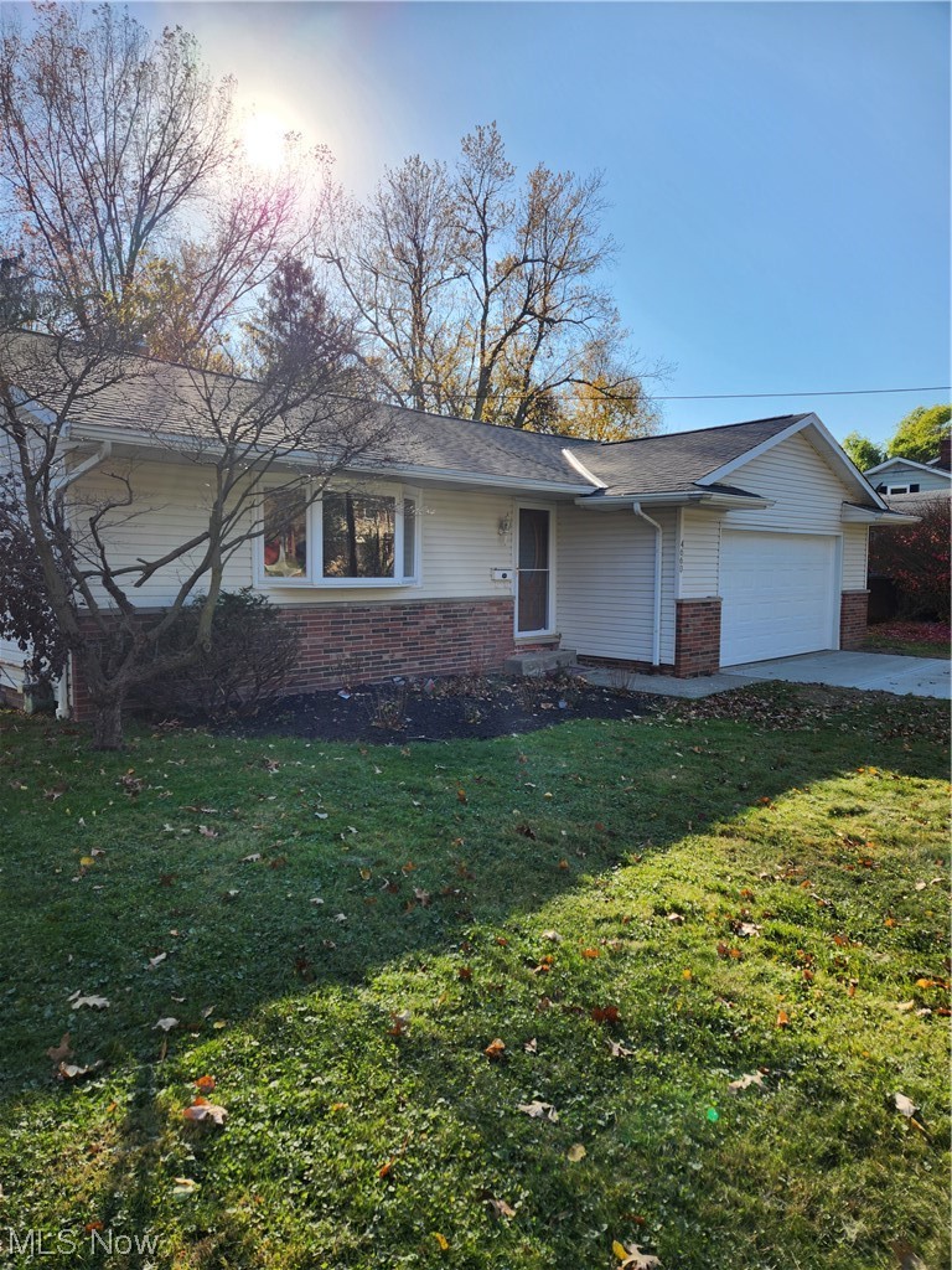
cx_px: 476
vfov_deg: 73.9
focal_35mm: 23
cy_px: 635
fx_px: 843
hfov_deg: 58.9
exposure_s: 1/1033
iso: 20
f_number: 1.8
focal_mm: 5.4
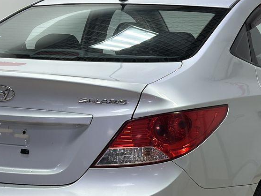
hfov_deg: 15.9
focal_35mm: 124
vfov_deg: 11.9
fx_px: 935
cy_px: 136
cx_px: 144
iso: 80
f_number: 1.78
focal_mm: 6.86
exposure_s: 1/100
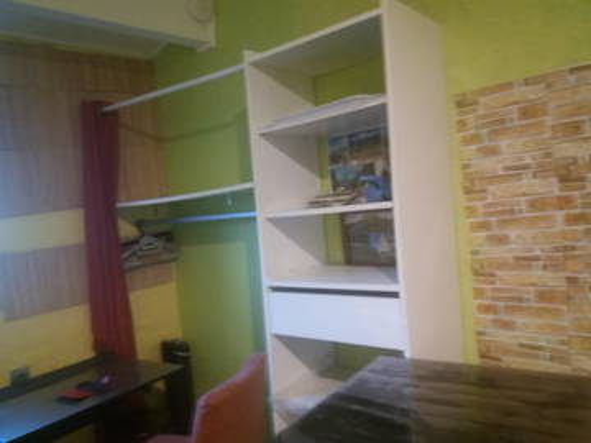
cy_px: 222
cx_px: 296
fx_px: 478
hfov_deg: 63.4
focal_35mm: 28
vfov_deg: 49.7
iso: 400
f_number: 1.9
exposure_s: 1/17
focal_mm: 3.7
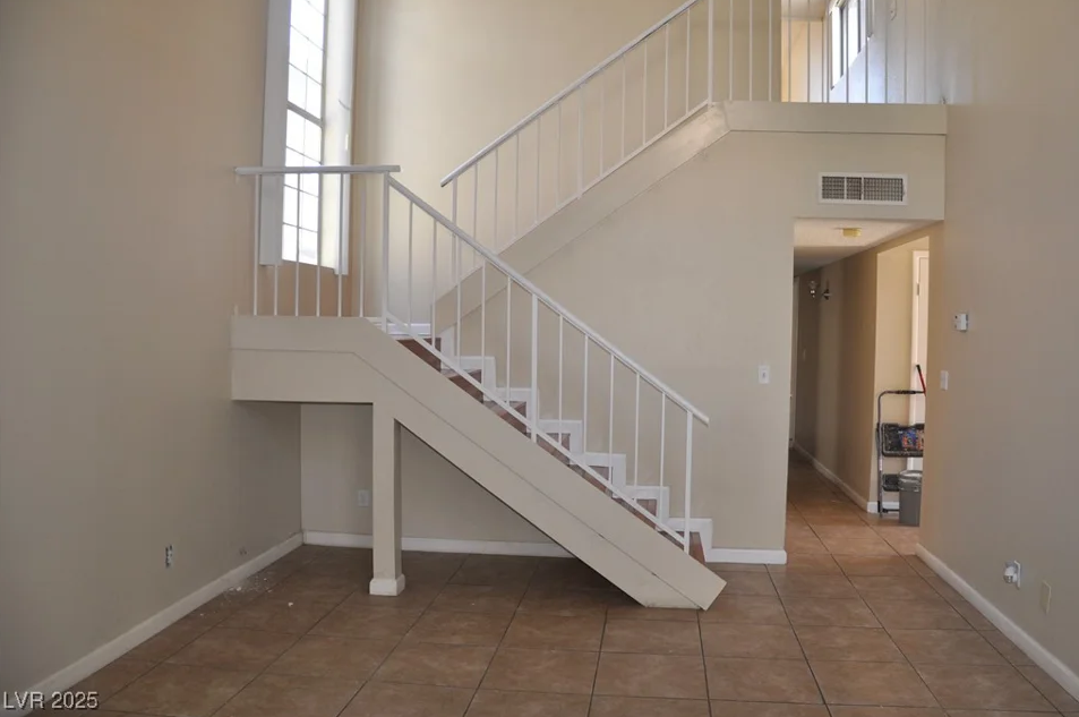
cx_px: 576
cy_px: 338
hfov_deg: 63.7
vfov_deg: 44.8
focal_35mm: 29
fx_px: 868
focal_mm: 18
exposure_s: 1/125
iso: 400
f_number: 3.5
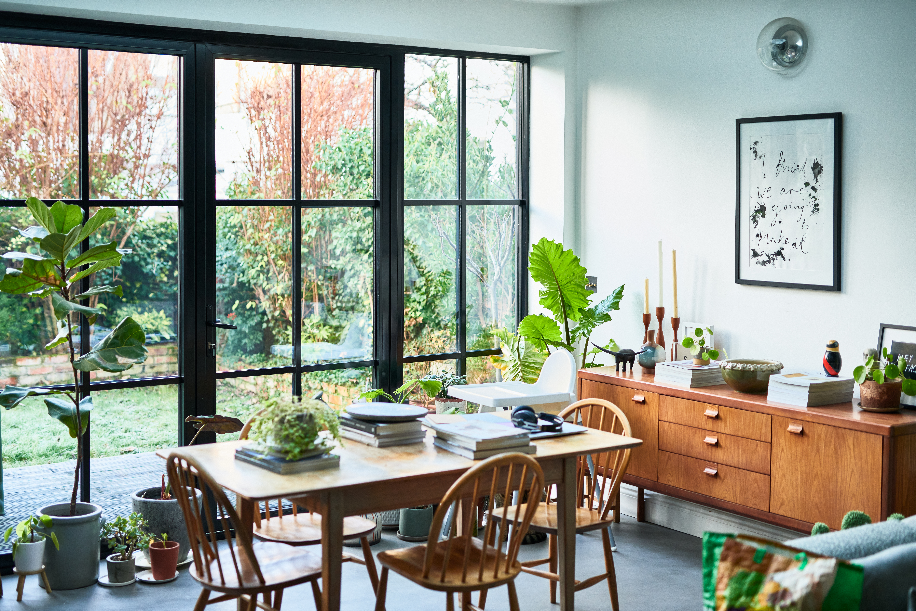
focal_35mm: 50
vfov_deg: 27.0
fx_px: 1272
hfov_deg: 39.6
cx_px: 458
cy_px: 306
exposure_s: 1/200
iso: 1600
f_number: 2.2
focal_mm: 50
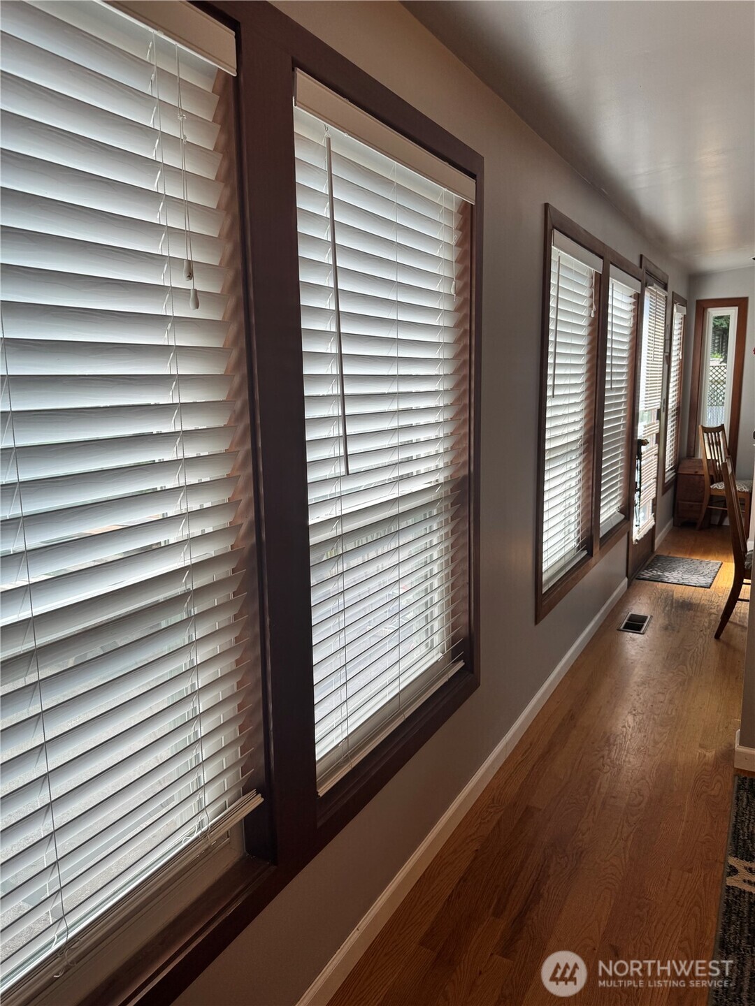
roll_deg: +1.5
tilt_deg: -10.2
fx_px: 698
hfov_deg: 56.8
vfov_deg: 71.6
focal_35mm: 24
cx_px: 378
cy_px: 503
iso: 80
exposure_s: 1/309
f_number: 1.78
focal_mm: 6.76
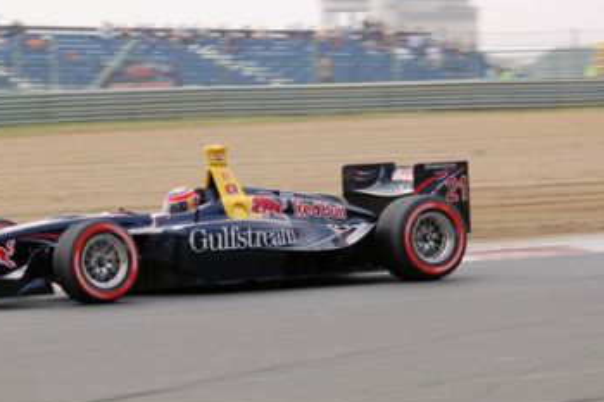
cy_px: 244
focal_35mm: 210
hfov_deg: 9.8
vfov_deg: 6.5
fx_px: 3522
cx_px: 269
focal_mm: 98
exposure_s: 1/640
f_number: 6.3
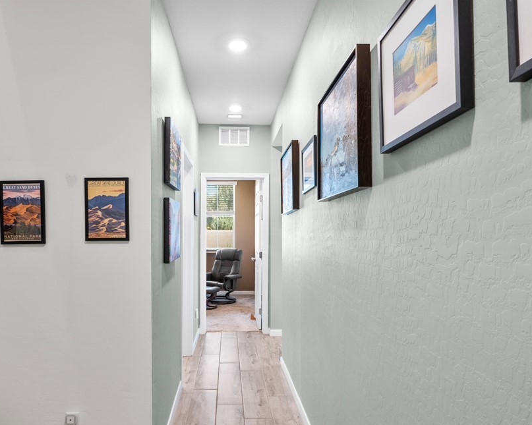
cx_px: 233
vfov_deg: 58.6
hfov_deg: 70.0
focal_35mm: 24
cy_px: 234
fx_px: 378
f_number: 8
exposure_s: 1/10
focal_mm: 19
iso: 400
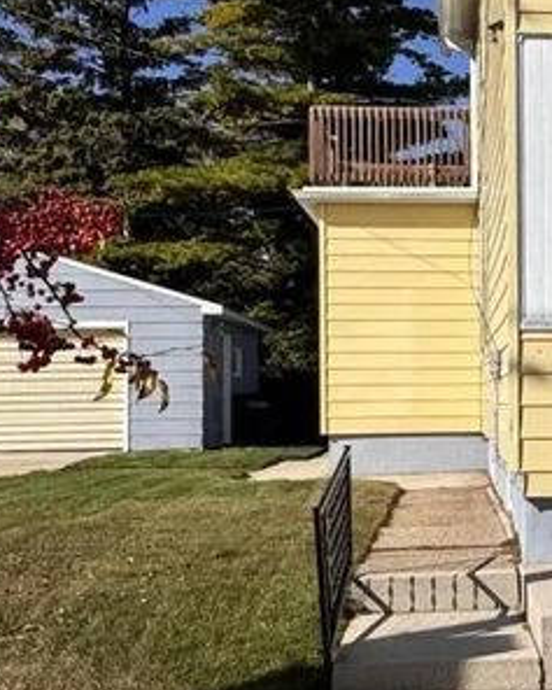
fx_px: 1286
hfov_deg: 22.4
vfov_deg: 30.0
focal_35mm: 63
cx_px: 654
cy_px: 351
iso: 50
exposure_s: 1/3906
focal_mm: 2.22
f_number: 2.2
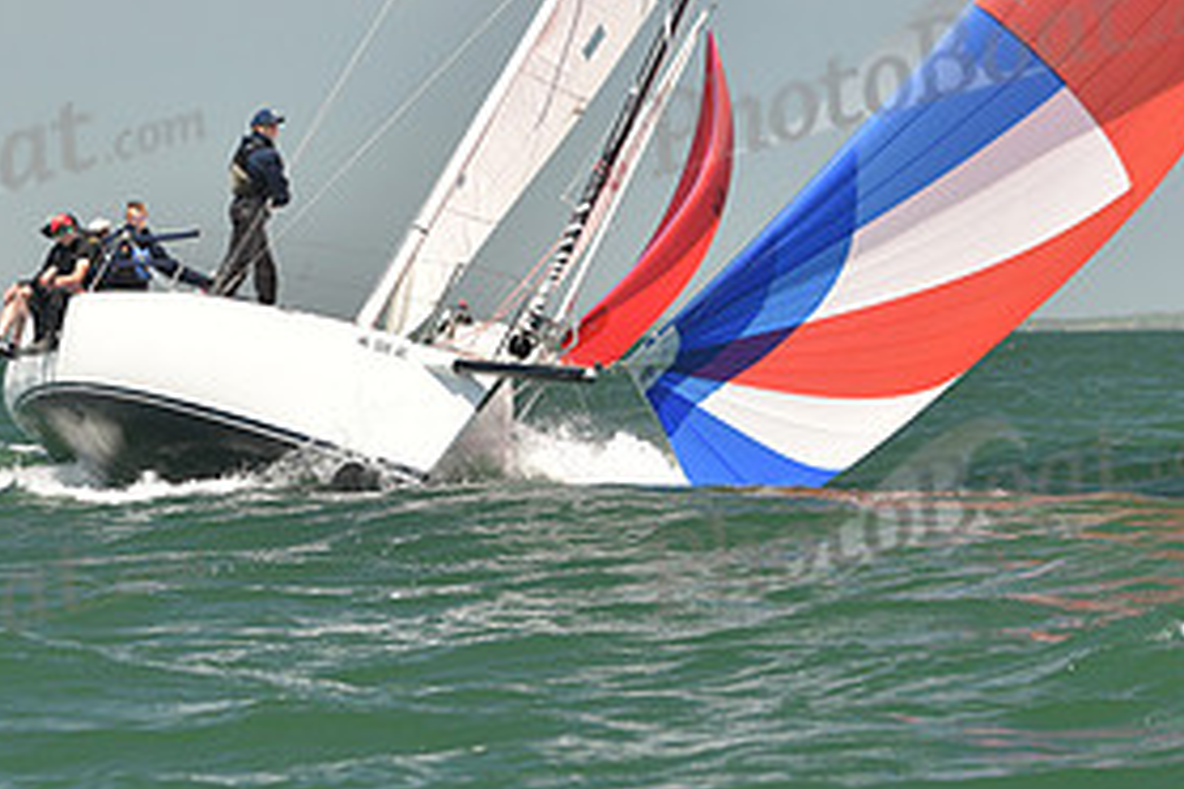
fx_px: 6840
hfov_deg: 9.9
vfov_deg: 6.6
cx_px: 429
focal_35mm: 208
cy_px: 346
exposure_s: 1/800
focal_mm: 100
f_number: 4.5
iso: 250
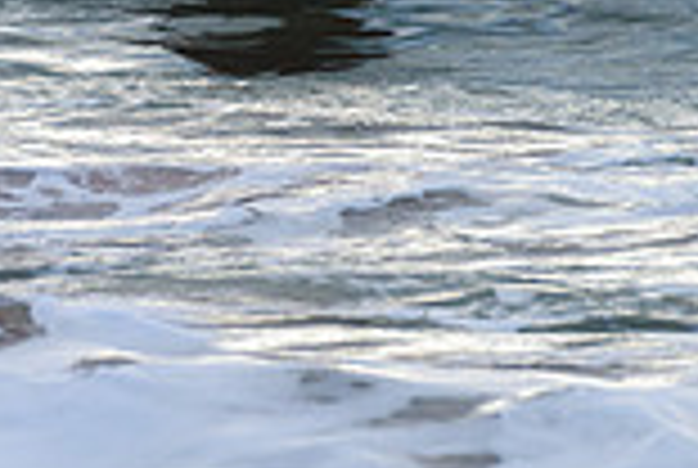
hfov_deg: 1.1
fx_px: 36443
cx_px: 180
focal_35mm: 1876
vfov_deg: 0.7
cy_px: -187
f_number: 5.6
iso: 250
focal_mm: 500
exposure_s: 1/1000
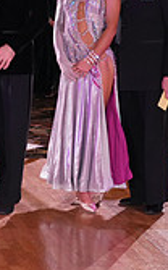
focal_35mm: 138
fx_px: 1014
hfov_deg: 8.9
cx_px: -186
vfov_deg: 15.1
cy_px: 49
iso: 2000
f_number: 4.5
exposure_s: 1/200
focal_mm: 39
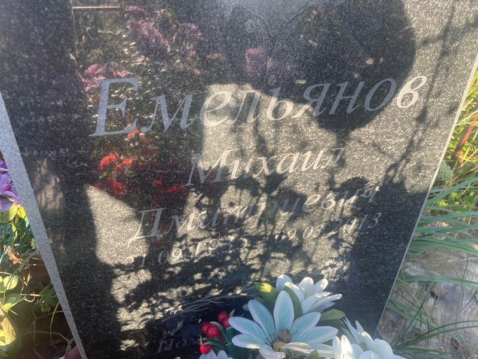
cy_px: 180
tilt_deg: -32.4
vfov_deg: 53.1
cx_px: 239
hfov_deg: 67.3
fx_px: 359
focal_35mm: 26
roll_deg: -3.1
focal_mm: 4.2
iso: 32
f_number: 1.6
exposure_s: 1/215
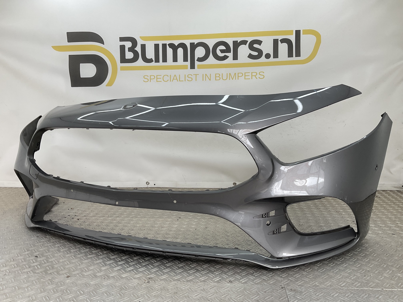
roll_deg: -0.5
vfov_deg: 48.2
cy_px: 151
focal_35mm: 29
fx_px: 338
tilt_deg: -8.7
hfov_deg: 61.7
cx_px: 202
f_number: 1.8
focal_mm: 3
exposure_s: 1/130
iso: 16
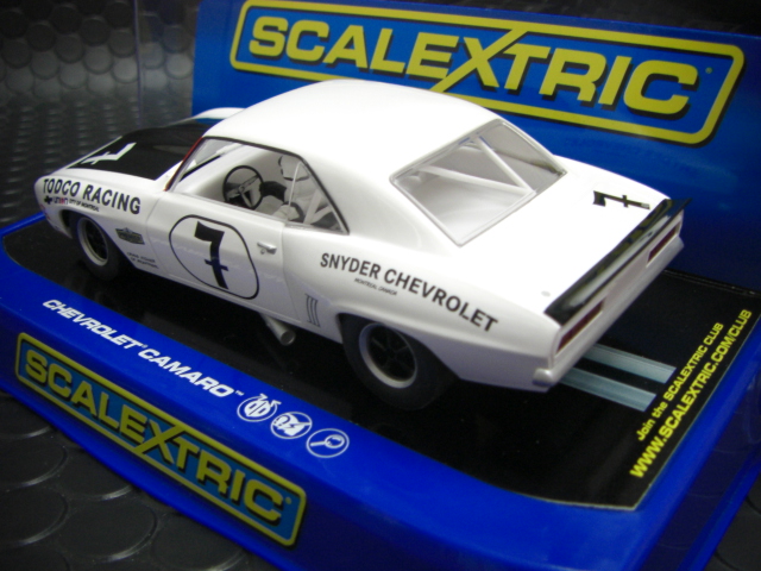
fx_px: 835
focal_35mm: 38
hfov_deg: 49.0
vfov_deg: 37.7
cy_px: 286
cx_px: 380
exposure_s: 1/30
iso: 200
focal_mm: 6.3
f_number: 3.4
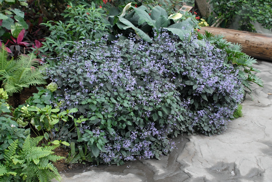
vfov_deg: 32.0
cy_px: 91
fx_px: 318
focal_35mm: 42
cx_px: 136
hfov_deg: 46.4
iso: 400
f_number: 4.5
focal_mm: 28
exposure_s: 1/80
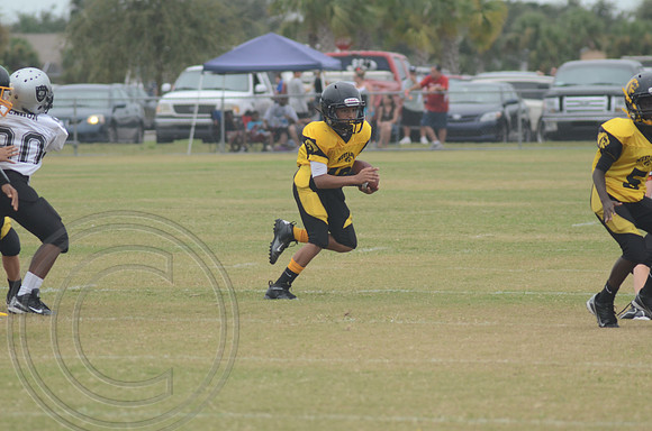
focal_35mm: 330
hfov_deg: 6.3
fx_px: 5964
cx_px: 326
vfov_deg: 4.1
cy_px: 216
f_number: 5.6
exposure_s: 1/800
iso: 400
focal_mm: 220
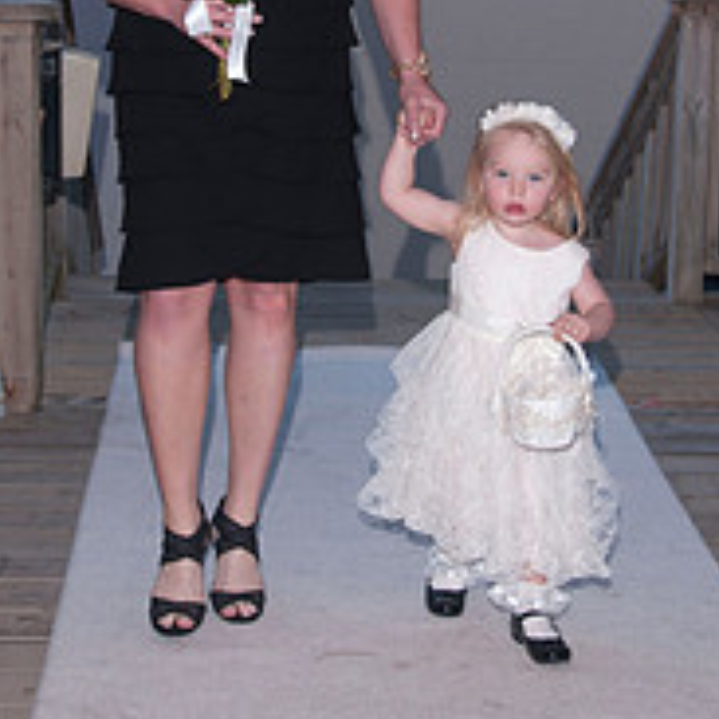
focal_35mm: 100
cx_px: 348
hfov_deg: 17.4
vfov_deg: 17.2
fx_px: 2350
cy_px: 94
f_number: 5.6
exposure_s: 1/250
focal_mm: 32
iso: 100
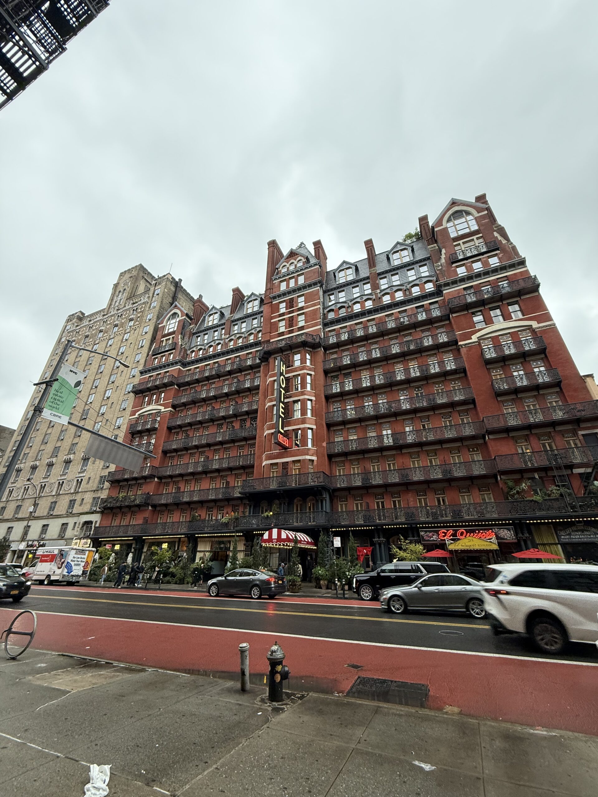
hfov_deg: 85.7
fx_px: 322
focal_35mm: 14
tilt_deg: +28.3
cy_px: 398
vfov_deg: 102.1
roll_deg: -0.4
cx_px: 299
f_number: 2.2
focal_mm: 2.22
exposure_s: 1/120
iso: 125
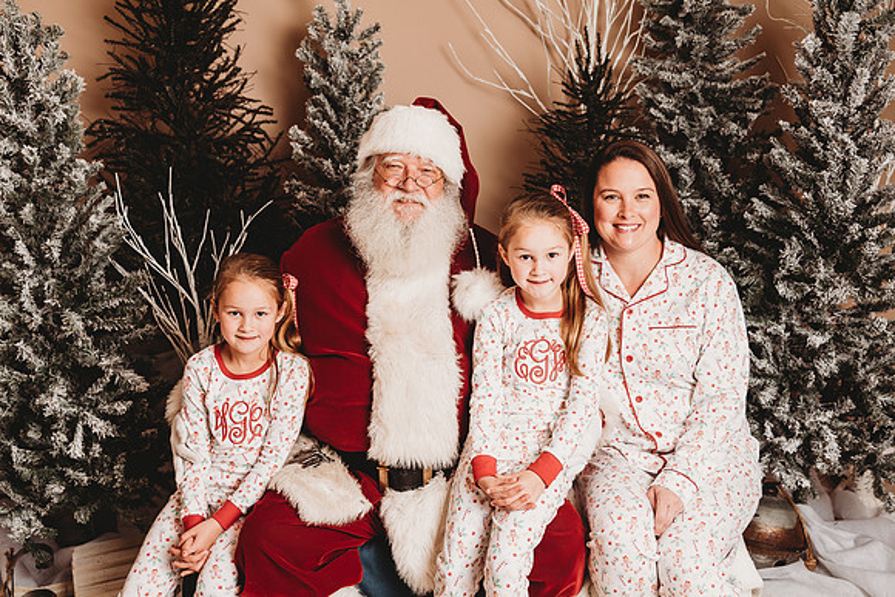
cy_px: 299
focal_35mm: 40
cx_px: 434
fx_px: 994
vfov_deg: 33.4
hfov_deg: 48.5
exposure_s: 1/160
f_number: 4
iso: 100
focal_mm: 38
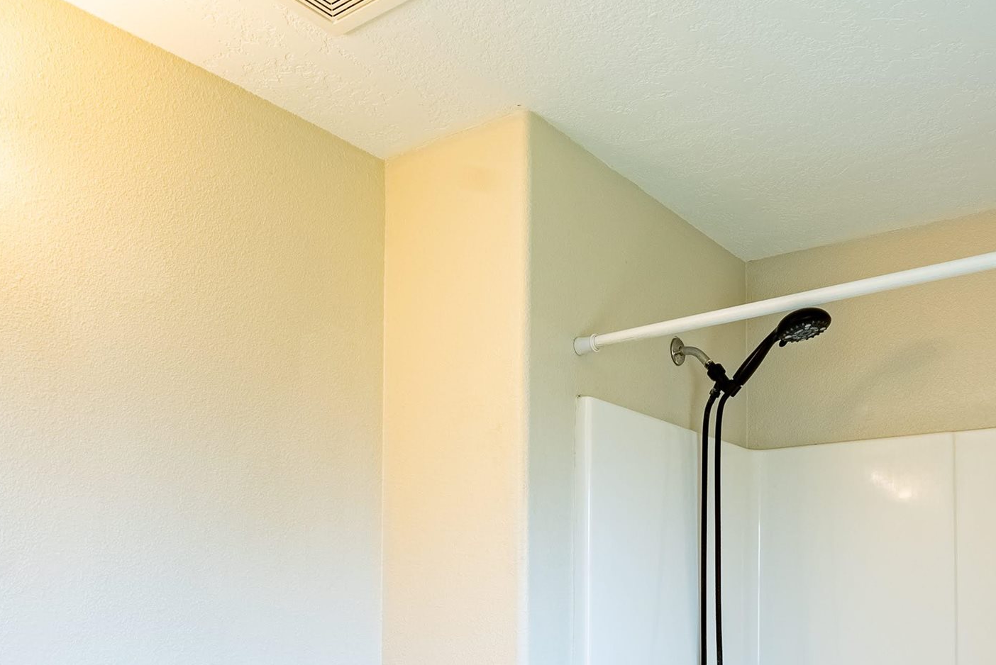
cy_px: 623
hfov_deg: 54.3
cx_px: 559
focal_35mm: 35
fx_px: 969
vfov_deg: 35.2
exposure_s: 1/800
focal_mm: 16
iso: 400
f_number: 8
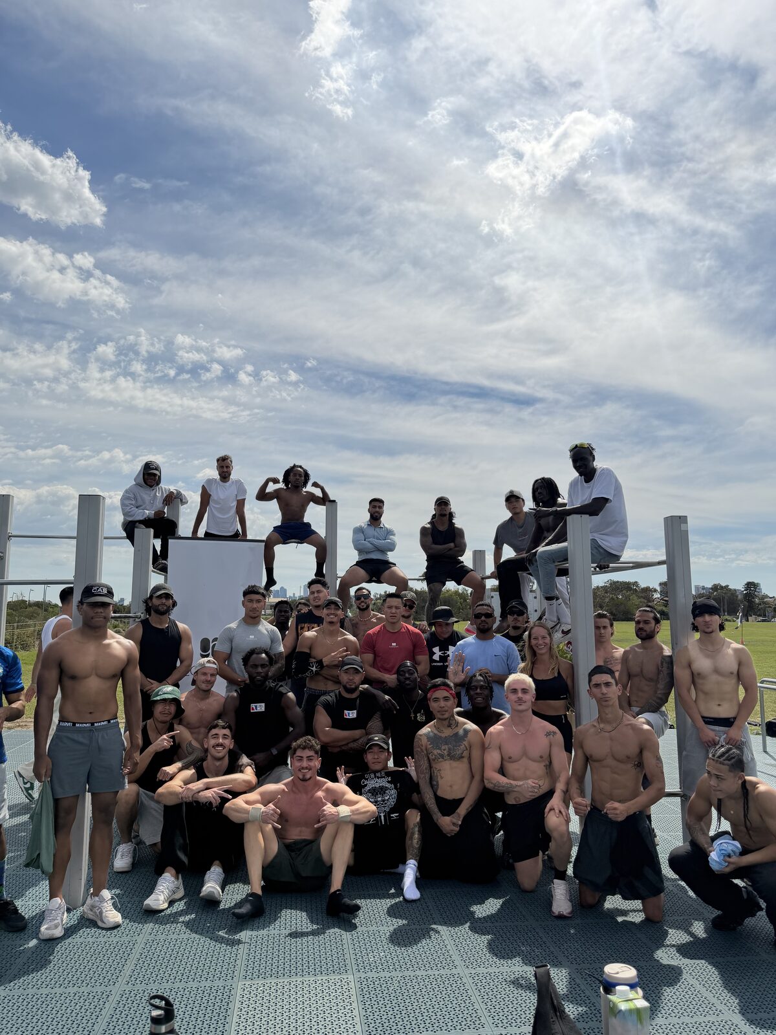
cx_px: 388
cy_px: 518
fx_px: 717
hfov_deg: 56.8
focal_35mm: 24
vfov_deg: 71.6
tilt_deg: +6.0
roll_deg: -0.1
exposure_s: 1/11905
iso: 100
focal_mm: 6.76
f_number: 1.78
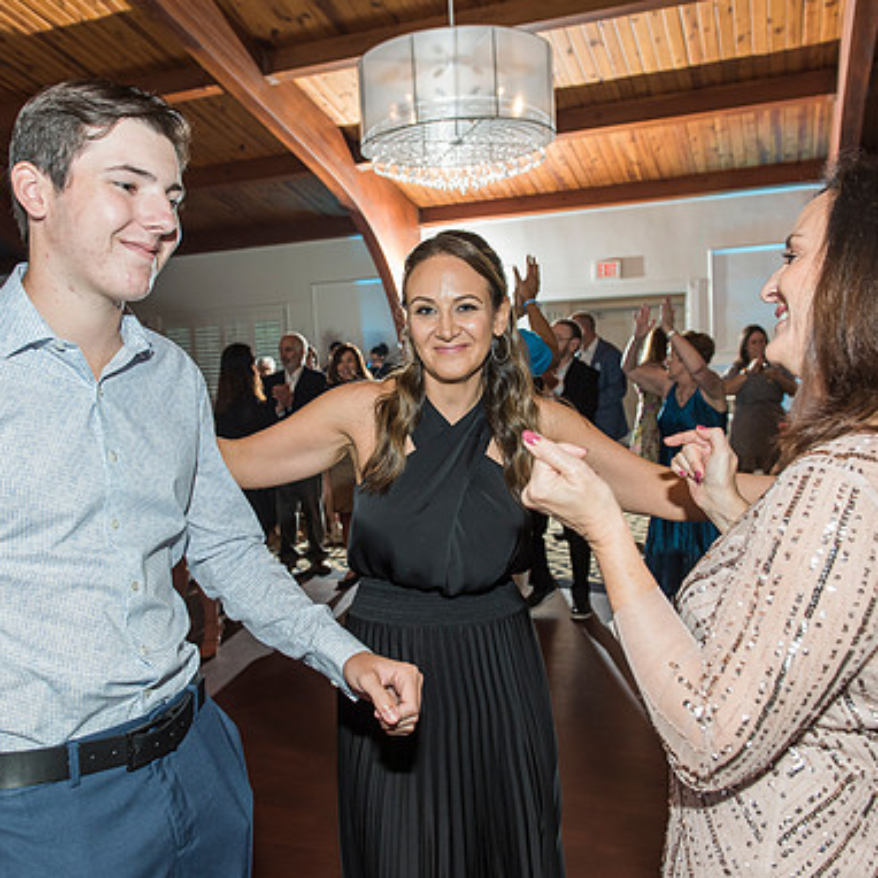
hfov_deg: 52.5
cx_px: 407
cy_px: 442
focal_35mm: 31
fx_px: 890
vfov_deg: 52.5
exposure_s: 1/125
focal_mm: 24
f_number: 4
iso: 800
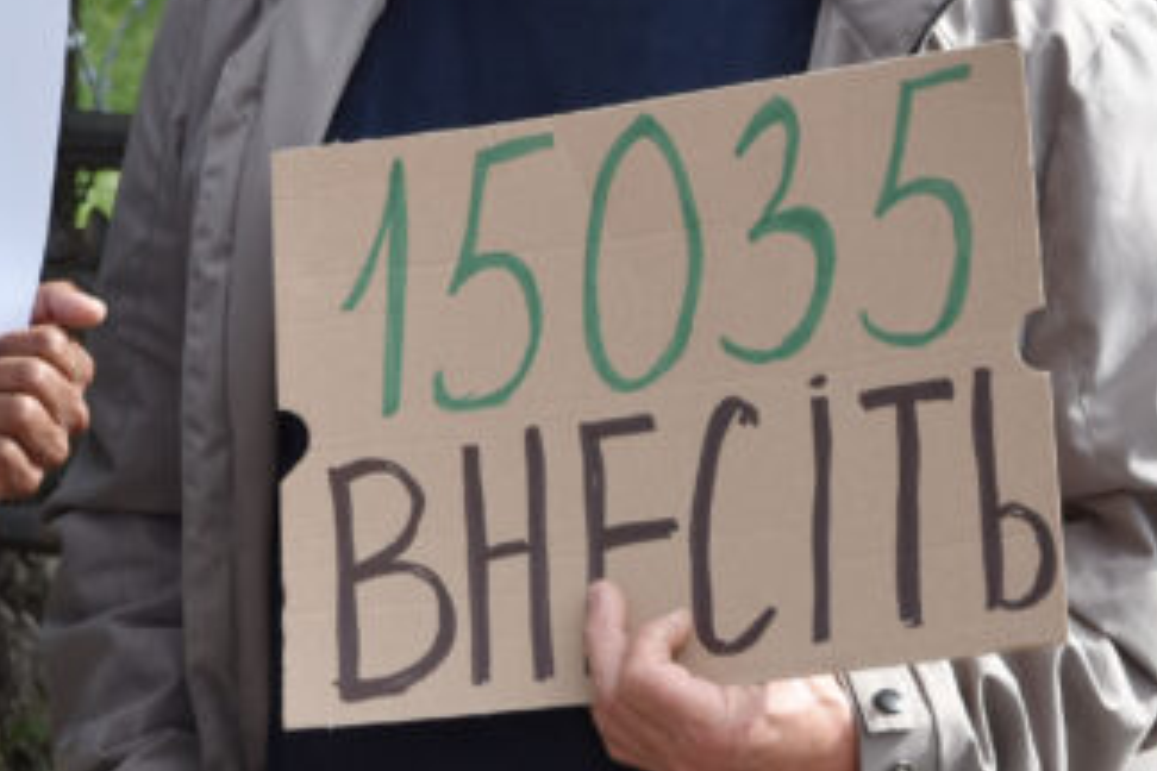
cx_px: -75
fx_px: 10059
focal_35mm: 313
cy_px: 77
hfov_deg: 6.6
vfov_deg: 4.4
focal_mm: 66
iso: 250
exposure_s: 1/500
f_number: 8
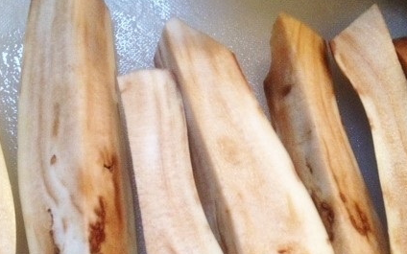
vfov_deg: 22.7
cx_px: 194
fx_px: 621
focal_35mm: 56
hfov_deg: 36.3
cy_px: 213
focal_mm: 4.28
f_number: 2.4
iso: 250
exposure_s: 1/20
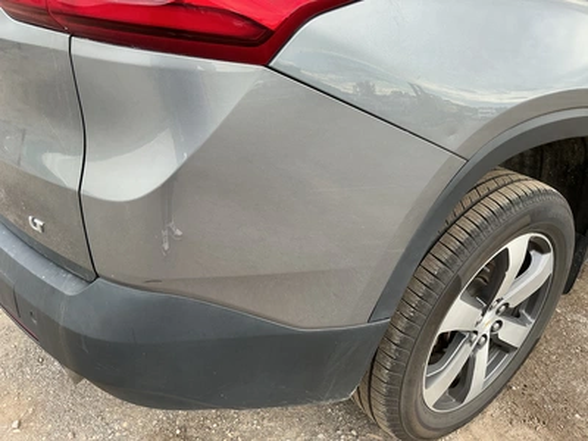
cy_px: 220
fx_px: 476
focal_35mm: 28
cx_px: 294
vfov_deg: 49.7
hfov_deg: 63.4
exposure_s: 1/205
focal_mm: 3
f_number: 1.8
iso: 20
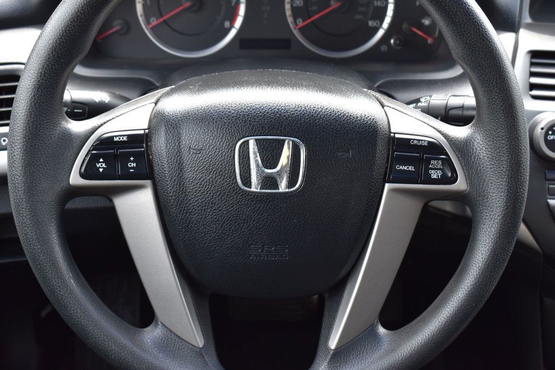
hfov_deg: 33.4
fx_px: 925
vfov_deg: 22.6
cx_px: 278
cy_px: 185
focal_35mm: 60
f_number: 8
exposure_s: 1/60
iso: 400
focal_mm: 40
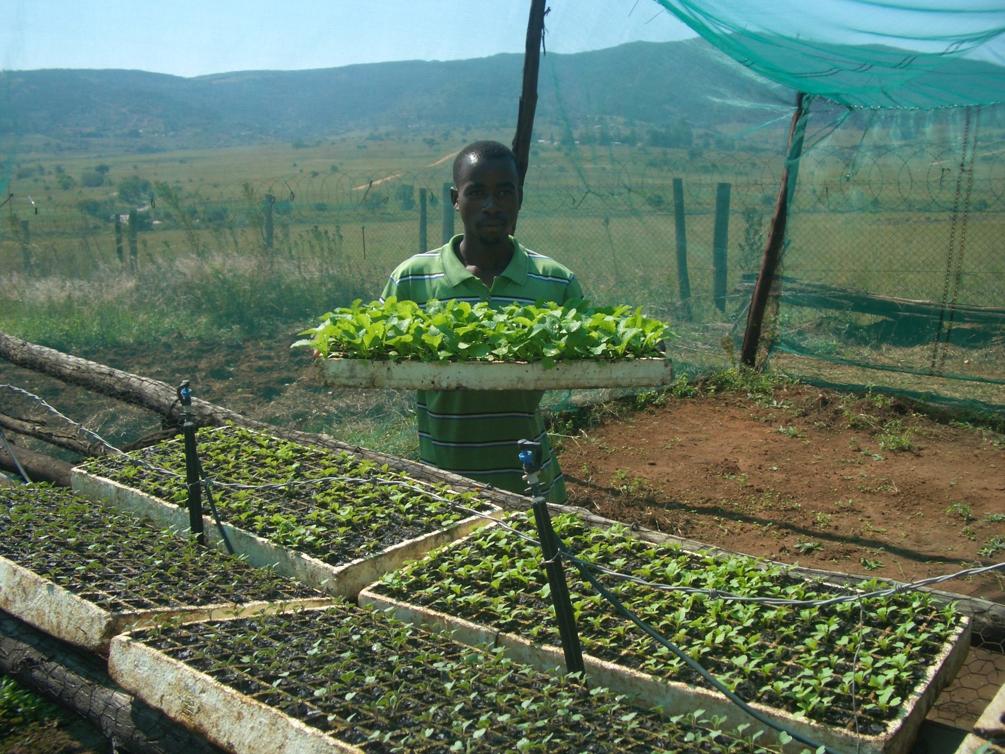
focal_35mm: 35
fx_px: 1016
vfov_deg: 40.7
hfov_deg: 52.6
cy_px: 377
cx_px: 502
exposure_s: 1/320
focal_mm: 5.8
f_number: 4.3
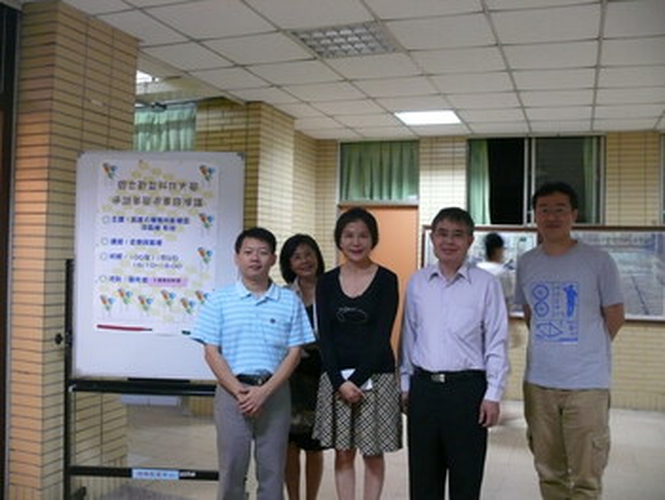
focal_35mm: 35
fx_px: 673
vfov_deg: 40.7
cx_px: 332
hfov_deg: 52.6
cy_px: 250
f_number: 2.8
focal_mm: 7.4
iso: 400
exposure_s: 1/15
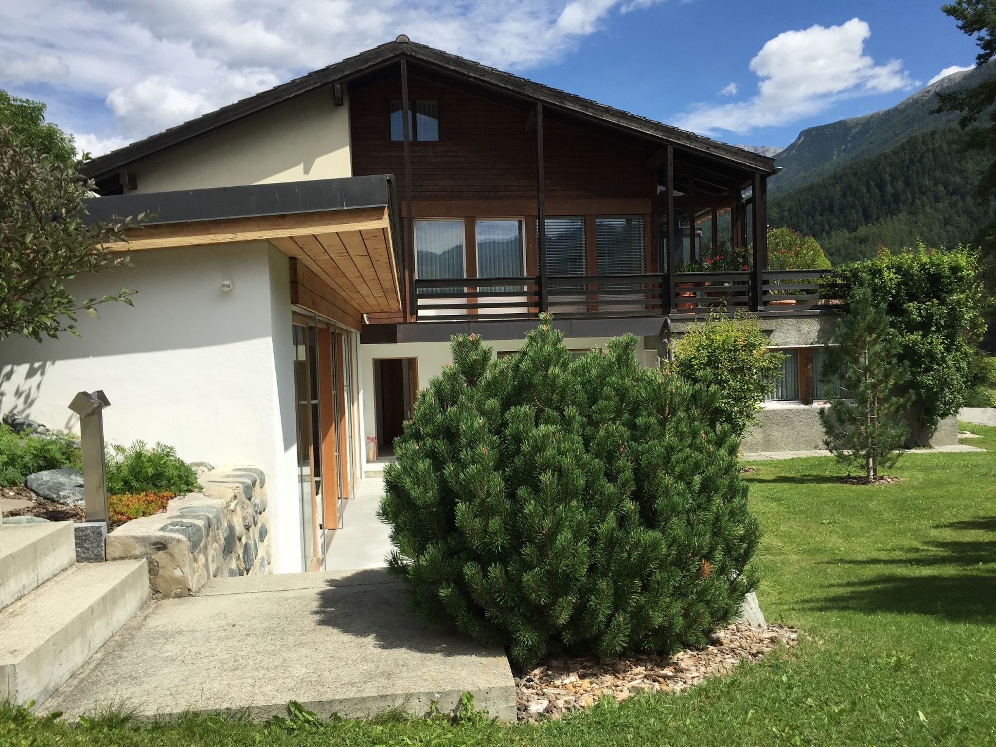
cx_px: 498
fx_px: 834
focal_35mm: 29
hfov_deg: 61.7
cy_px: 374
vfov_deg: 48.2
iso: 32
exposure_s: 1/2475
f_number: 2.2
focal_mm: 4.15
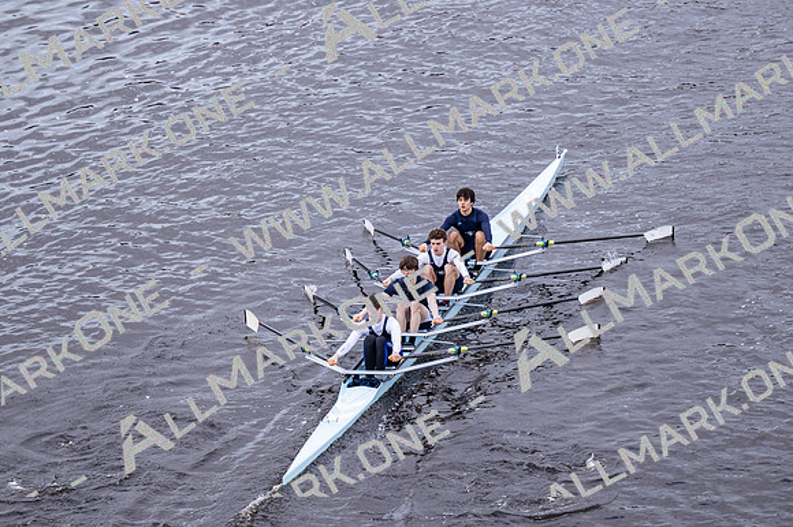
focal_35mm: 180
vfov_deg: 7.6
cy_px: 264
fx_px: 3963
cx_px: 396
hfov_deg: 11.4
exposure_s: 1/2000
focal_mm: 120
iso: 1000
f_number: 2.8
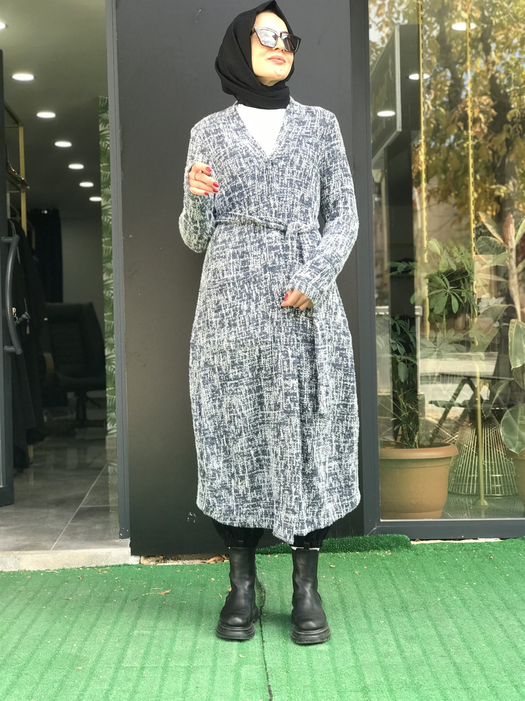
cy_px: 350
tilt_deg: +1.2
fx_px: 1153
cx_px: 262
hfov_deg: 25.7
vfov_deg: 33.8
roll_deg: +1.3
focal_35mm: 57
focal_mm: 6.6
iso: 20
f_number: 2.8
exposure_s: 1/50
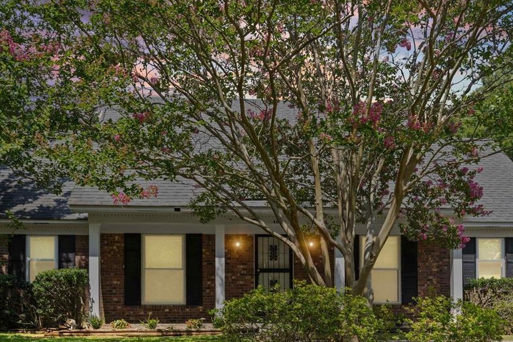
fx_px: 584
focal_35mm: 41
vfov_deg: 32.5
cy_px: 214
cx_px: 269
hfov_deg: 47.4
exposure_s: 1/125
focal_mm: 31
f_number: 9.5
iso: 800
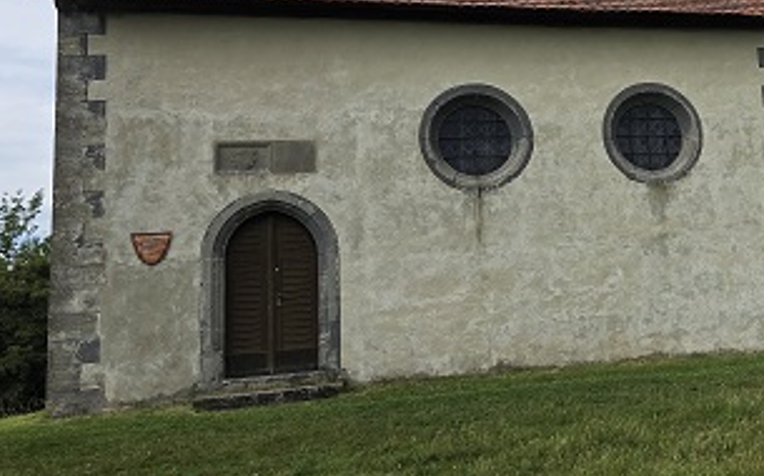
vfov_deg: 26.6
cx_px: 691
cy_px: 148
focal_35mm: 48
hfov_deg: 38.9
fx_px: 999
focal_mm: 6.3
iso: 80
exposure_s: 1/5017
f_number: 1.7
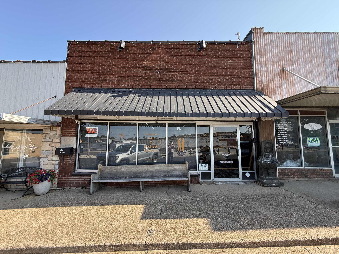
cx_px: 170
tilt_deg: +6.2
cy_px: 127
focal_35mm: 14
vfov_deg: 85.7
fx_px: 137
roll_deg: -0.9
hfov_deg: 102.1
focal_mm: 2.22
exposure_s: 1/338
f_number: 2.2
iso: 50
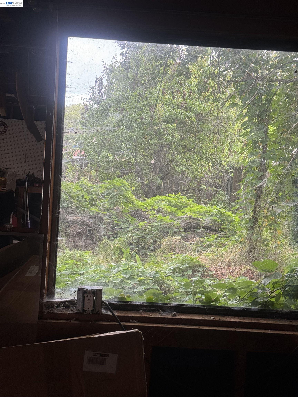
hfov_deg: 30.3
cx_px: 149
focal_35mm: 48
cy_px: 198
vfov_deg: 39.7
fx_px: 551
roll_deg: -3.9
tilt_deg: -1.4
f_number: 1.78
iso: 50
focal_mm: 6.76
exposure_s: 1/121
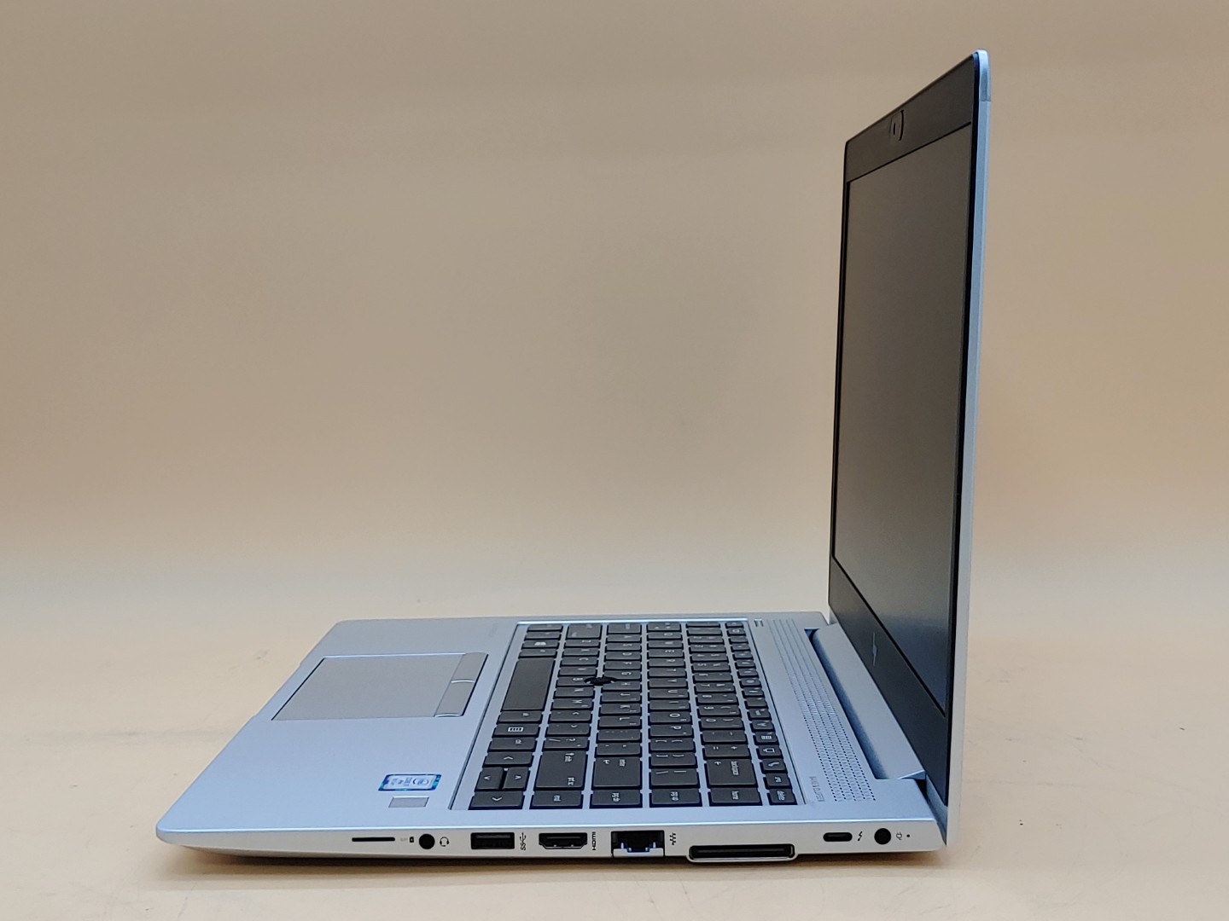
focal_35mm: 46
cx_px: 614
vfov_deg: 31.5
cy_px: 460
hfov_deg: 41.2
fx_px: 1633
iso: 50
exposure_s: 1/117
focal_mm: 4.36
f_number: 1.8
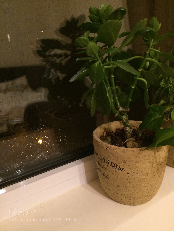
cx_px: 87
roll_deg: +5.4
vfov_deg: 61.7
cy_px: 116
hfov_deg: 48.2
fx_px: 194
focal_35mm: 29
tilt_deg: -16.8
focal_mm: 4.15
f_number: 2.2
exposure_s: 1/20
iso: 320
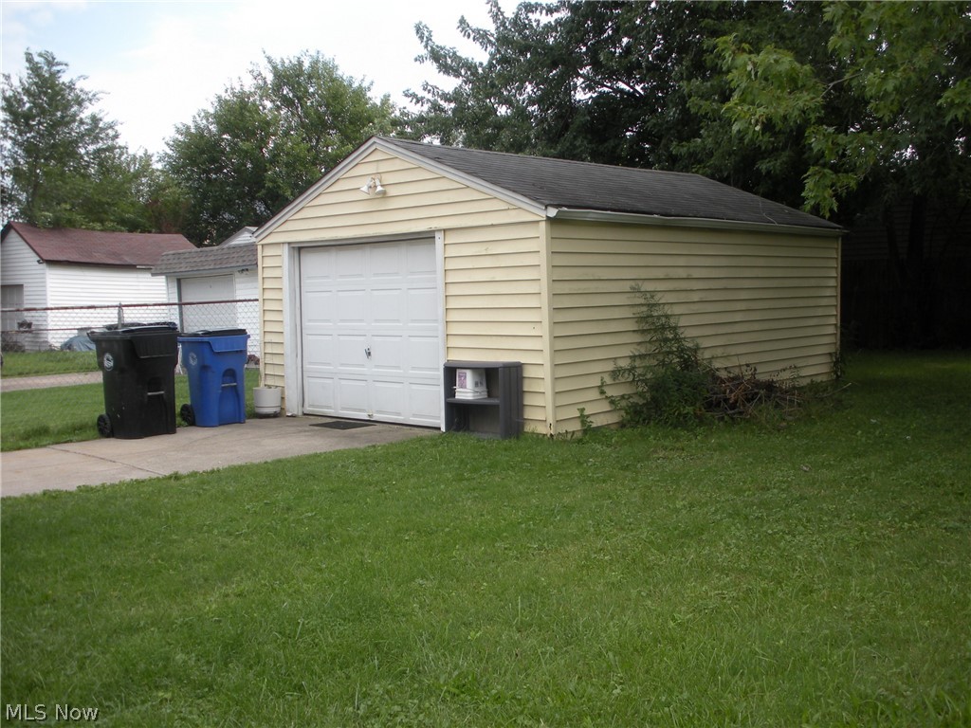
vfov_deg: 40.7
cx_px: 486
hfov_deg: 52.6
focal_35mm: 35
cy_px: 364
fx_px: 982
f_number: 3.5
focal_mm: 6.3
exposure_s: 1/317
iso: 64
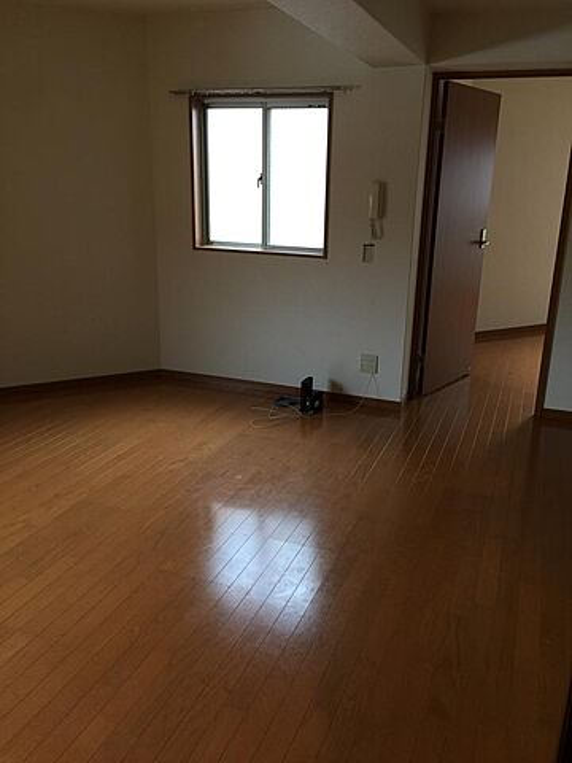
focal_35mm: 29
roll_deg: -0.2
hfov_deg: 48.2
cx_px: 286
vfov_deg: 61.7
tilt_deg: -17.6
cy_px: 382
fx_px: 639
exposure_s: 1/15
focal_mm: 4.15
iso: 40
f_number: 2.2
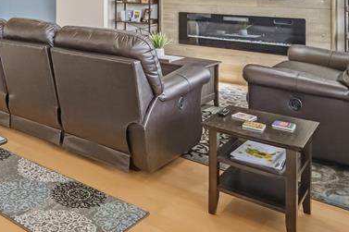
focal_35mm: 38
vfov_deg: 30.9
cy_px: -29
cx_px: 24
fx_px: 368
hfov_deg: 45.2
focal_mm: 14
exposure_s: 1/60
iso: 800
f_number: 4
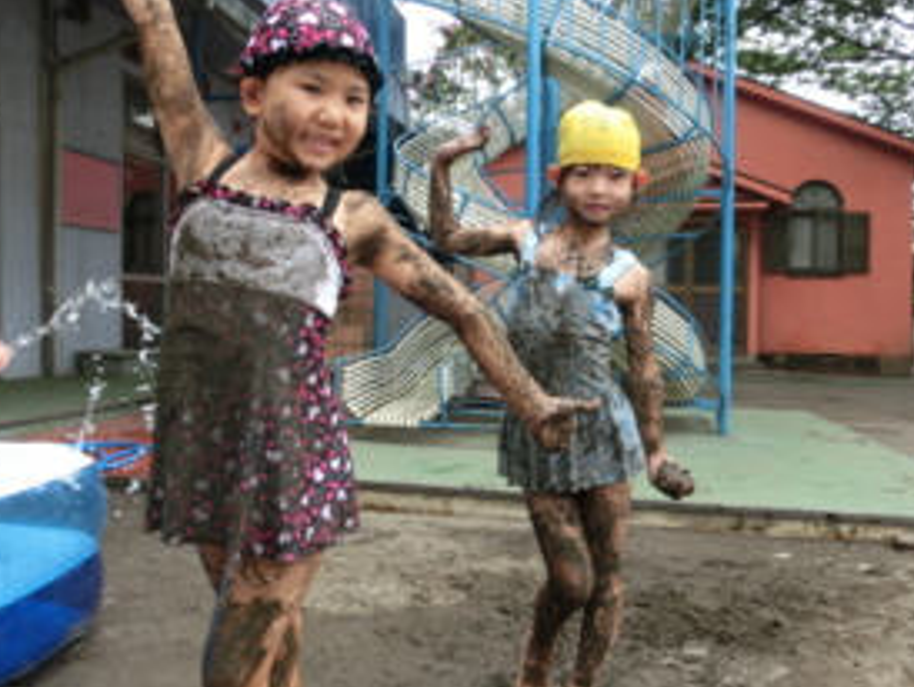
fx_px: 925
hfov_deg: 52.5
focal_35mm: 35
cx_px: 427
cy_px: 333
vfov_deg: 40.8
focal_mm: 4.24
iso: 80
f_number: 3
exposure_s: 1/320
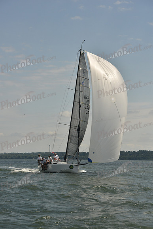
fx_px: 573
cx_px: 76
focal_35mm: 90
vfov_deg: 22.6
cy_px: 114
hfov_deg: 15.2
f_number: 8
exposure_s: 1/1250
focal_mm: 90
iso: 320
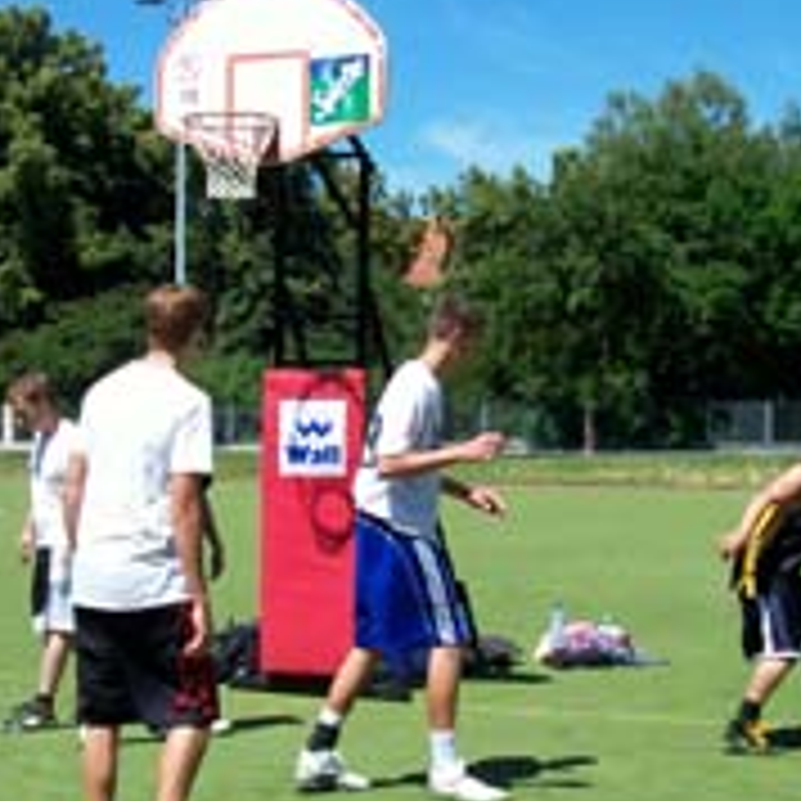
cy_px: 400
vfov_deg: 22.8
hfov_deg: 22.8
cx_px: 387
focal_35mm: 76
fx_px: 1990
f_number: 5.1
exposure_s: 1/461
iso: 80
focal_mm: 5.6
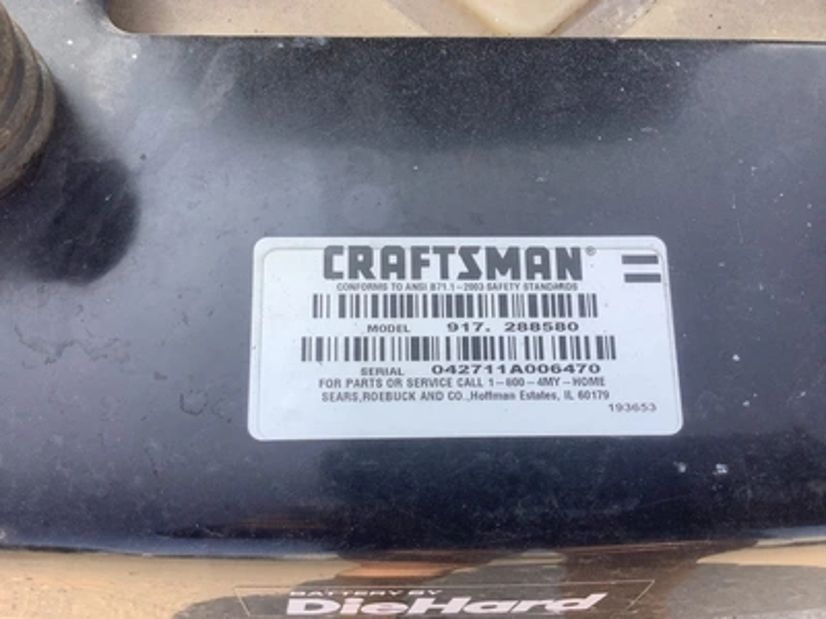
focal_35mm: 31
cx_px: 413
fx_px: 740
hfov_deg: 58.4
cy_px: 310
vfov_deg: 45.4
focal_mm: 3.3
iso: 25
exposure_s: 1/372
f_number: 2.4
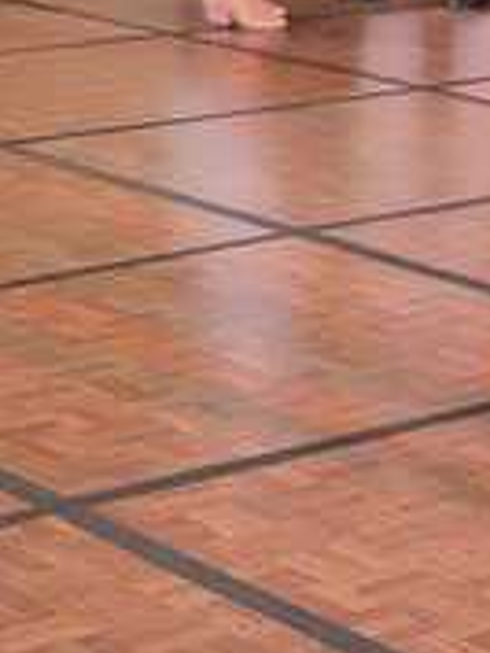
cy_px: -210
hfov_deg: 9.6
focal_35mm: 151
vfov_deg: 12.6
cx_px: 650
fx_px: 2847
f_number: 4
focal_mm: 48
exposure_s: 1/400
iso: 12800
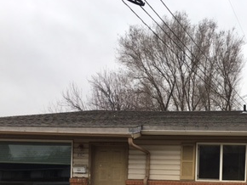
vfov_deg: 22.0
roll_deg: -1.4
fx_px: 457
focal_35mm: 64
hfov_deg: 29.1
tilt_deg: -0.5
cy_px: 193
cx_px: 218
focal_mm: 4.15
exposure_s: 1/403
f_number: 2.2
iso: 25
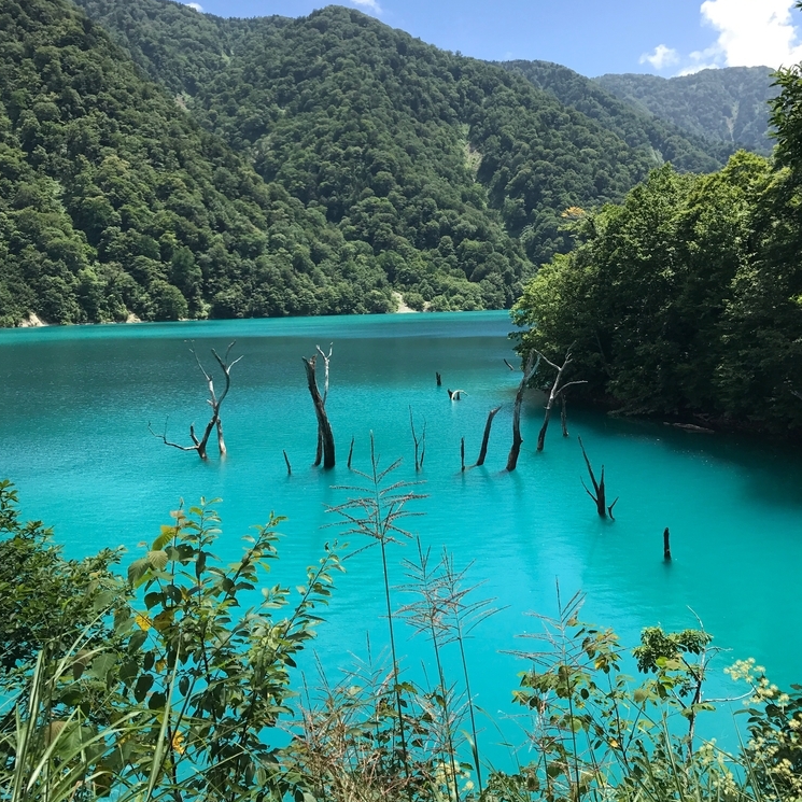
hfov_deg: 48.4
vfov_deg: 48.1
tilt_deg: +1.0
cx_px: 406
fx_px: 891
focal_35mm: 34
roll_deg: +1.1
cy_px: 316
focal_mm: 3.99
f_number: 1.8
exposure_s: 1/1681
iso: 20
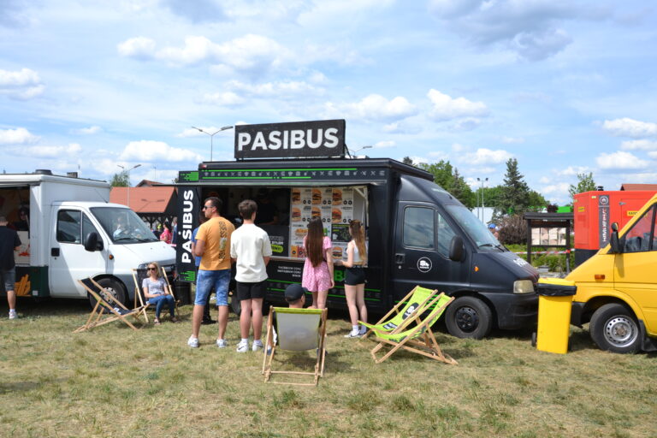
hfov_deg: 67.4
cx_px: 328
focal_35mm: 27
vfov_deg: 47.9
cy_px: 219
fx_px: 493
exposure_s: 1/250
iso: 100
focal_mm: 18
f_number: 8
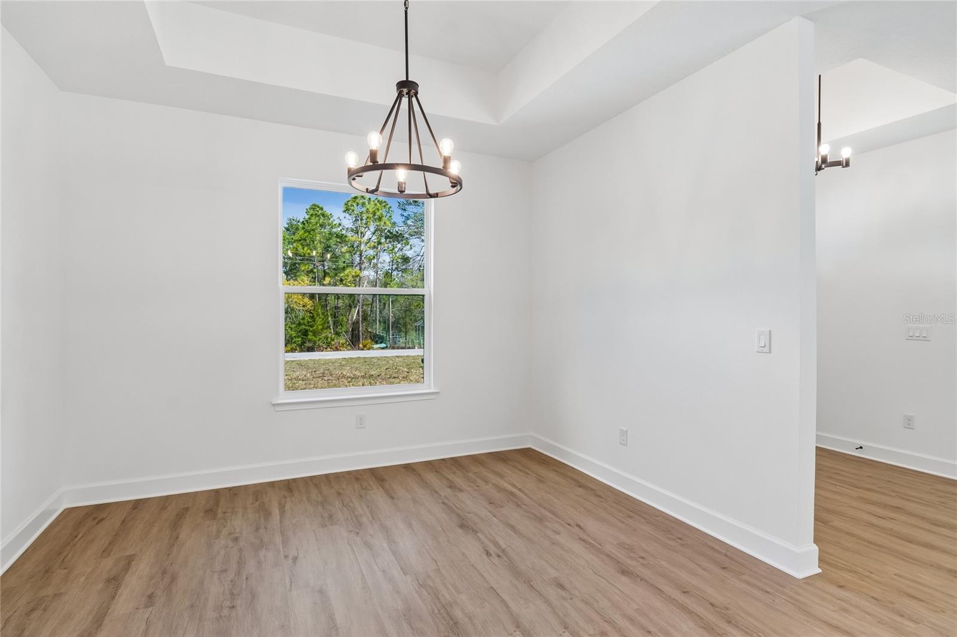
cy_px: 318
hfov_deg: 90.0
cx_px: 478
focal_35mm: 18
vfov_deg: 67.4
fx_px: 478
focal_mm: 12
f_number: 7.1
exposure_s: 1/8
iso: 100
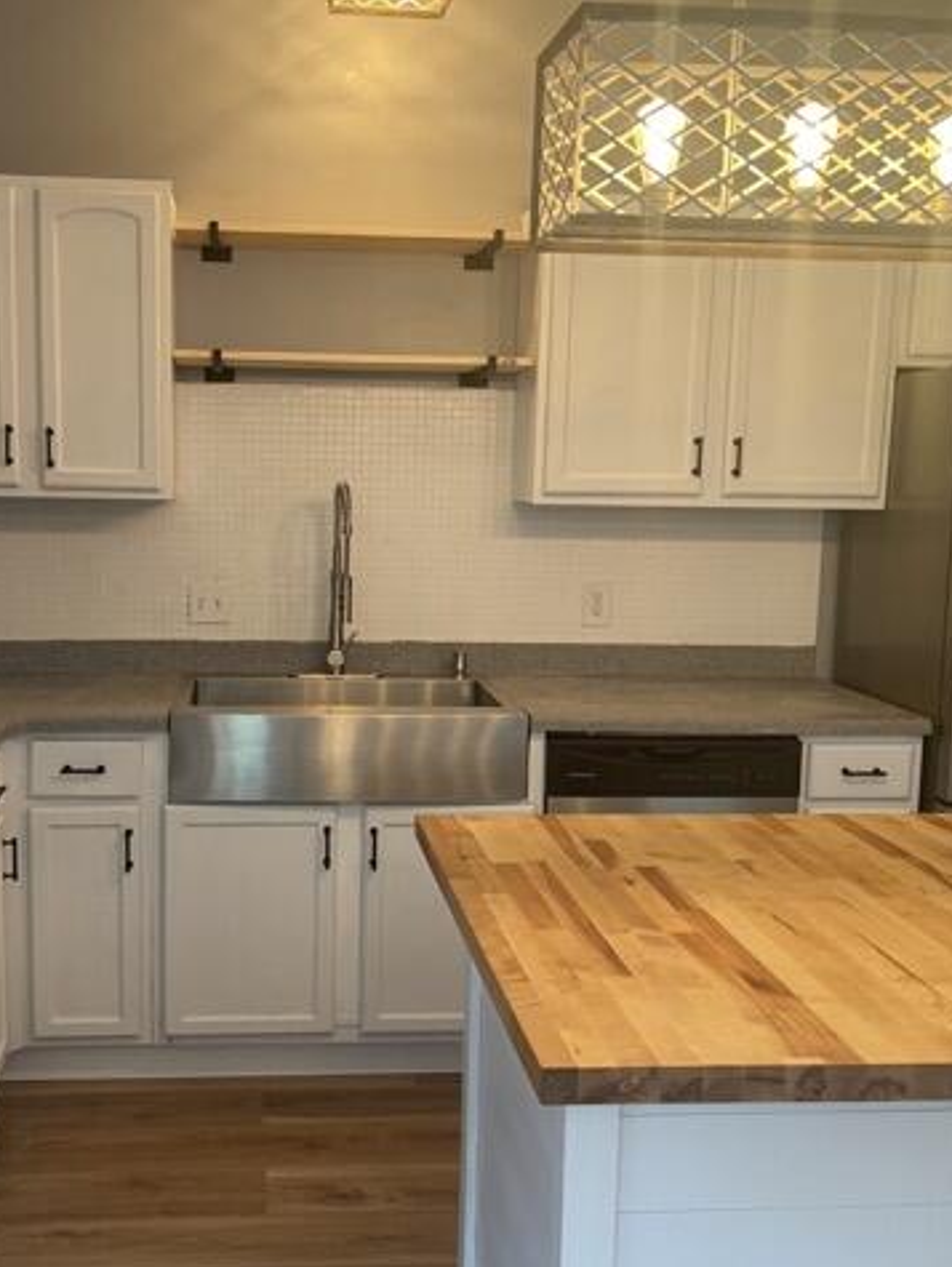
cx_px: 325
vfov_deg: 52.6
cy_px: 638
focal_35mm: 35
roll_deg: -1.9
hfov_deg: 40.3
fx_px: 1282
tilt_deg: -7.6
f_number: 1.6
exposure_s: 1/60
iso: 200
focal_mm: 5.1
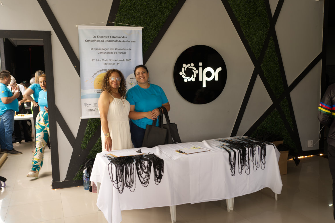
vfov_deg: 36.9
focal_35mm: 36
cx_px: 169
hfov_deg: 53.1
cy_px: 112
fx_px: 335
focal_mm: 35
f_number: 3.2
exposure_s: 1/100
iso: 200
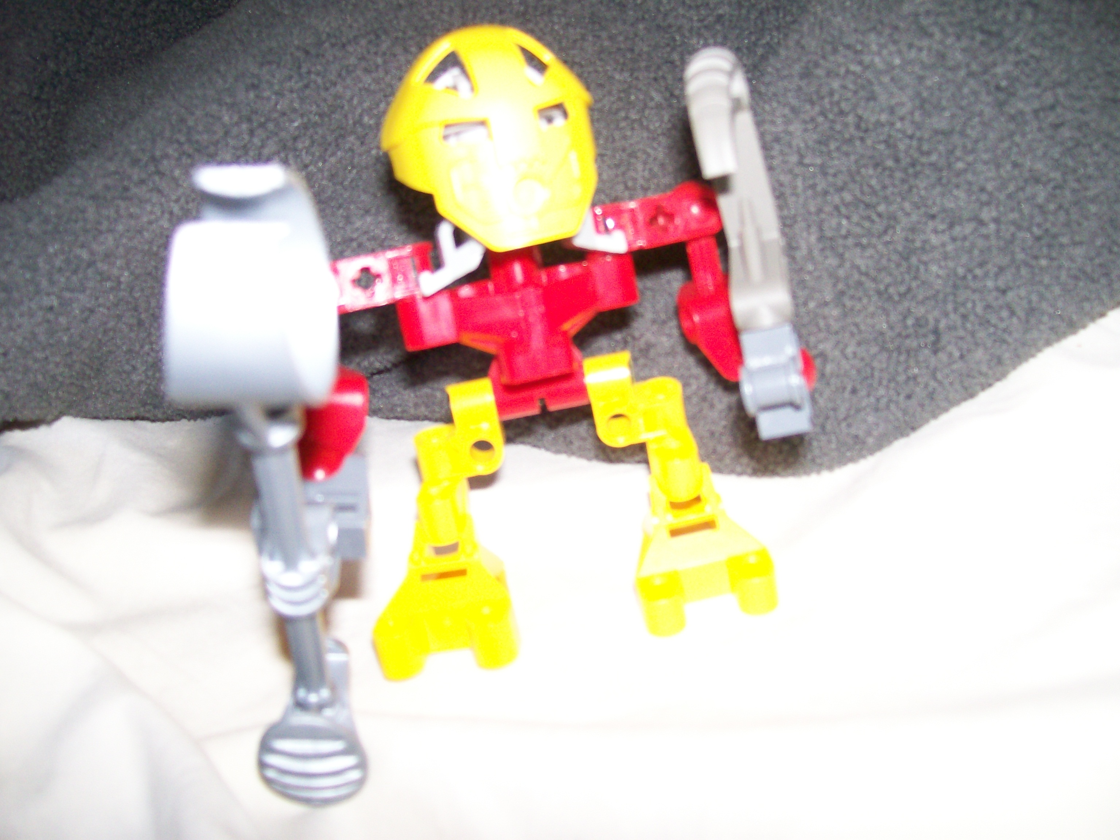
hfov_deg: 51.4
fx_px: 1165
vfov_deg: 39.7
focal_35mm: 36
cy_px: 420
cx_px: 560
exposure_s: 1/64
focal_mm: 6
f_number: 2.7
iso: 140
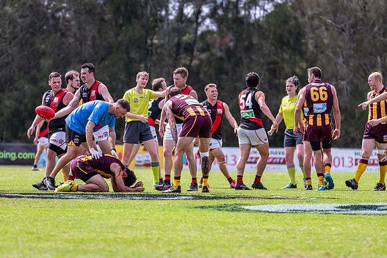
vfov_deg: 4.6
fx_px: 3204
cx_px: 181
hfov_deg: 6.9
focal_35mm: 298
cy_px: 137
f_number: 6.3
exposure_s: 1/2000
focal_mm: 280
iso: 800
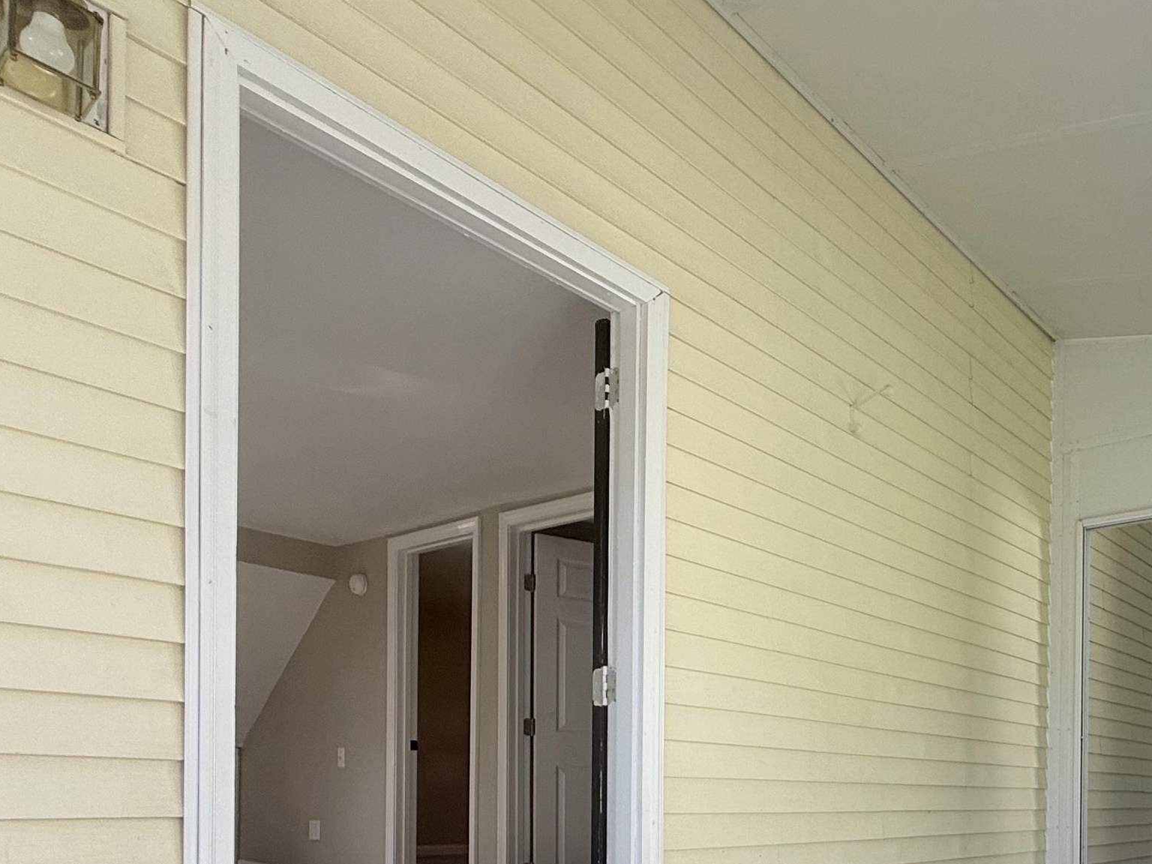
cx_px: 956
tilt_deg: +0.3
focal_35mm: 28
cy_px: 803
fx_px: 932
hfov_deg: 57.6
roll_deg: -0.5
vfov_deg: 44.5
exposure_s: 1/143
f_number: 2.2
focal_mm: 2.22
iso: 50
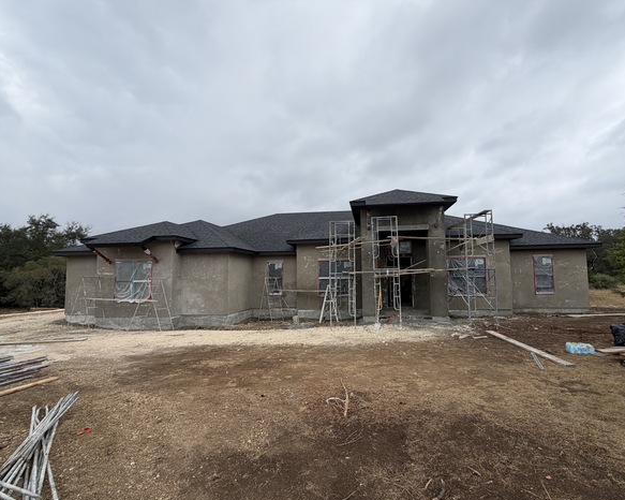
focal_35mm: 15
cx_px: 341
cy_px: 256
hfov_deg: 96.6
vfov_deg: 84.0
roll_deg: +1.4
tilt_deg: +4.0
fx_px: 277
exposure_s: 1/502
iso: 50
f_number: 2.2
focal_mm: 2.22
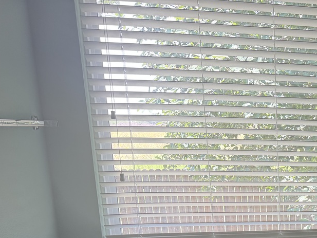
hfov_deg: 30.0
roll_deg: -1.4
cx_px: 366
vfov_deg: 24.0
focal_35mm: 56
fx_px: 513
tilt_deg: -16.9
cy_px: 276
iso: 125
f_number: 1.78
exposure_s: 1/120
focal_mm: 6.76
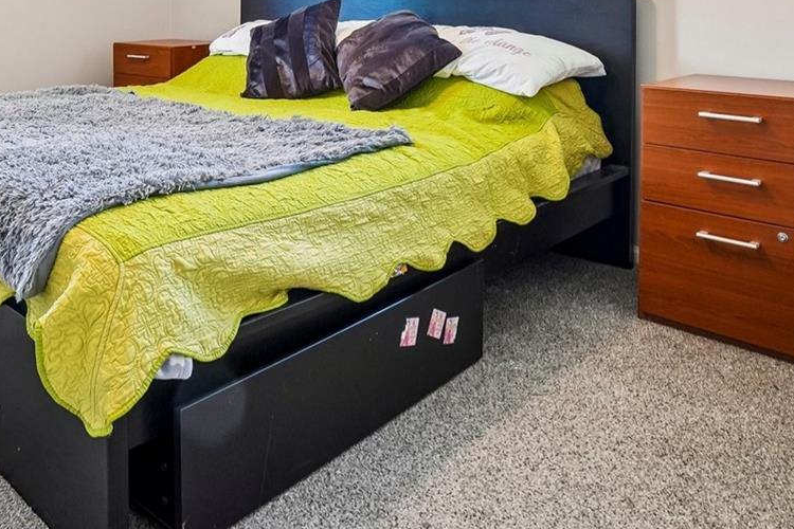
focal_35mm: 32
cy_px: -6
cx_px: 276
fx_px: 706
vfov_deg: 36.7
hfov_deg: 57.6
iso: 400
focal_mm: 10
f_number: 8
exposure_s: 1/10
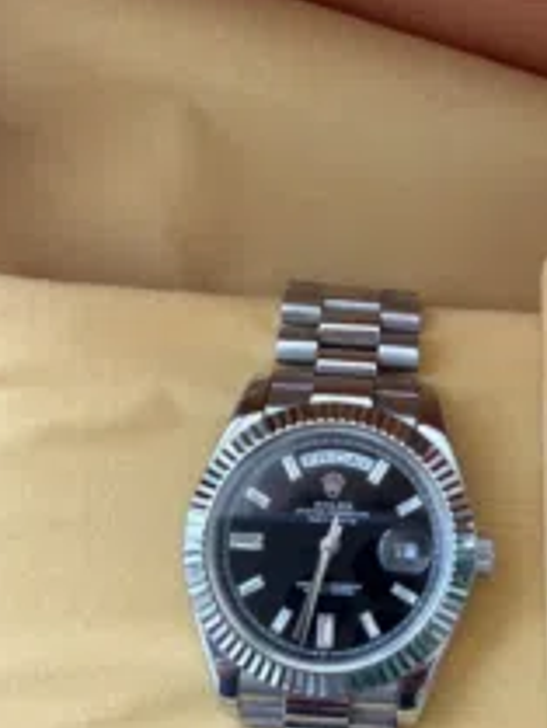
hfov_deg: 31.1
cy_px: 512
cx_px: 390
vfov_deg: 40.5
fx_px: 968
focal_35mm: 46
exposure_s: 1/99
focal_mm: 2.22
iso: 80
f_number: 2.2
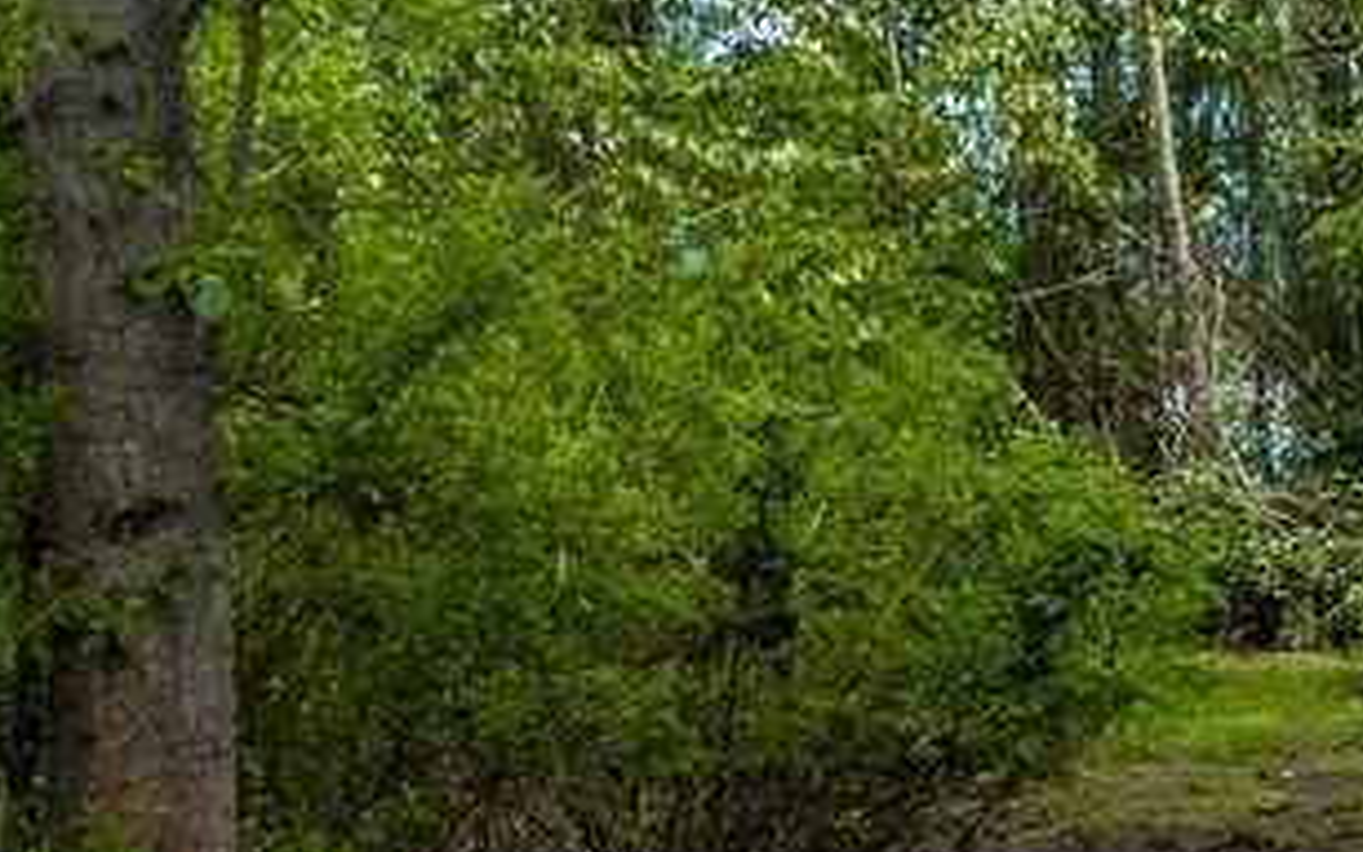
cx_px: 2258
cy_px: 515
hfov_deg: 15.1
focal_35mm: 124
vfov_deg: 10.6
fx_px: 4607
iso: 140
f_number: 2.8
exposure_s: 1/500
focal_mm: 8.38
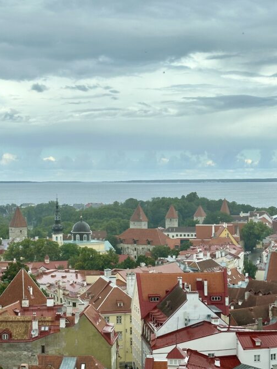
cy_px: 237
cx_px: 137
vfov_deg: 26.6
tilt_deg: -3.2
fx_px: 779
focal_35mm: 73
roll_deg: +0.1
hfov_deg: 20.2
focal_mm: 6.86
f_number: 1.78
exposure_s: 1/2070
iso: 64
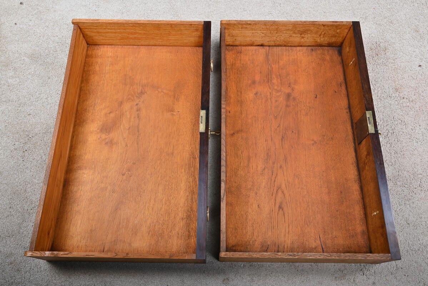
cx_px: 214
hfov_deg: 63.6
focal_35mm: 29
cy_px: 143
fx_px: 345
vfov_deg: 45.0
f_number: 6.3
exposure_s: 1/200
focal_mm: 29
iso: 160
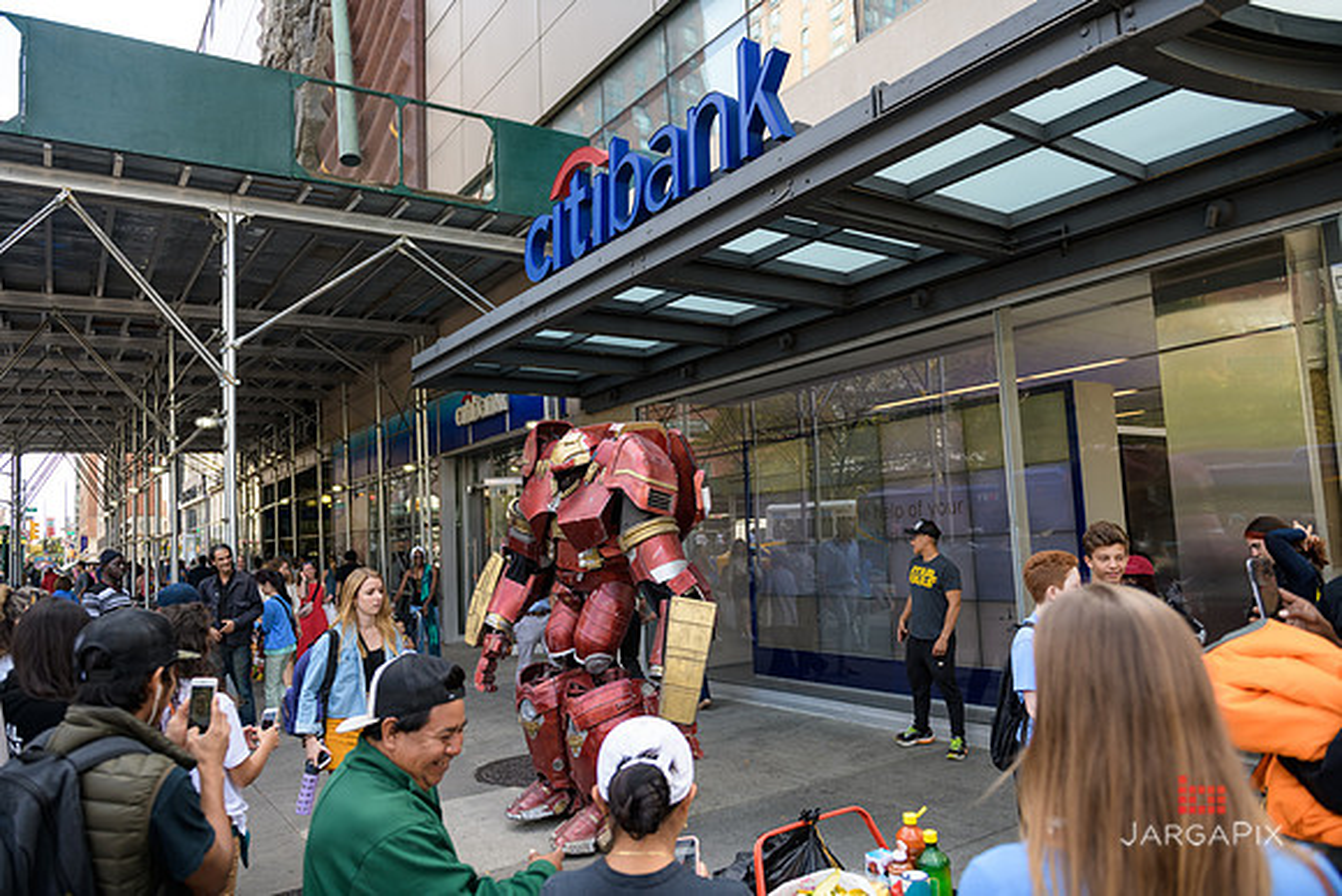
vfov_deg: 53.2
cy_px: 448
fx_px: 895
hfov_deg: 73.7
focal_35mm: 24
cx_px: 671
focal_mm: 24
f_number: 3.2
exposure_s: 1/400
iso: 200
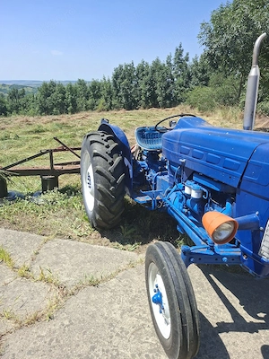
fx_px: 238
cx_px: 134
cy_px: 180
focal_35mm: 23
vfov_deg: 73.9
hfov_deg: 58.9
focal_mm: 5.54
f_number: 1.8
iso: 50
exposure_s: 1/1667
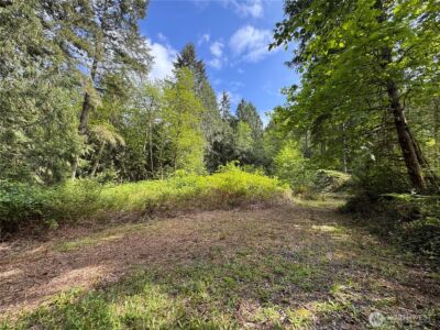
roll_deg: -2.2
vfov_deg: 85.7
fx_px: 178
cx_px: 220
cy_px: 165
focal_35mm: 14
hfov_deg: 102.1
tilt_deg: +6.7
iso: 40
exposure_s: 1/394
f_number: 2.2
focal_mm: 2.22
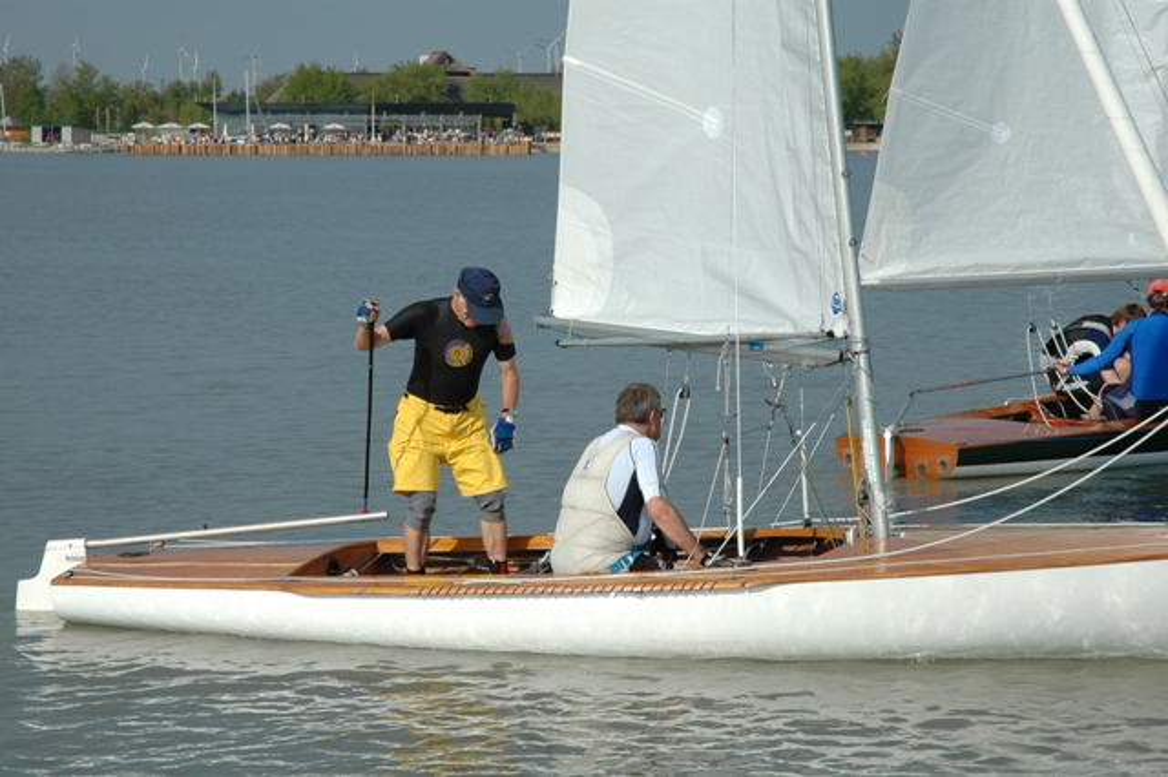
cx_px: 584
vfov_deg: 13.0
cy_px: 388
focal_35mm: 105
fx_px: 3405
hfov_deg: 19.5
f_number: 11
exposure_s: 1/500
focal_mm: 70
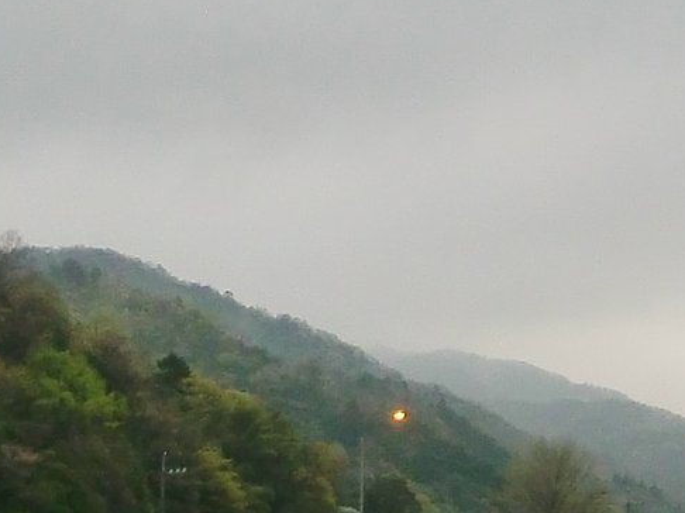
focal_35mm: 118
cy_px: 254
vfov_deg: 12.5
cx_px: 412
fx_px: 2334
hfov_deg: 16.7
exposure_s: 1/60
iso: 100
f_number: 2.6
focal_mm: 4.65
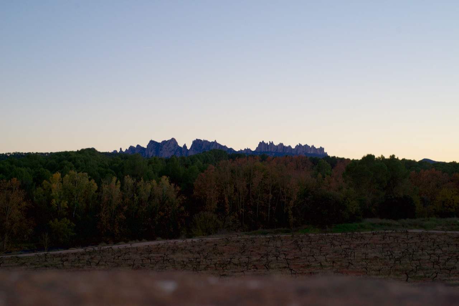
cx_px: 230
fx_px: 638
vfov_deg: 27.0
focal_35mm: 50
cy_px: 153
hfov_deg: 39.6
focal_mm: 50
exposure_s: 1/60
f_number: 7.1
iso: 320
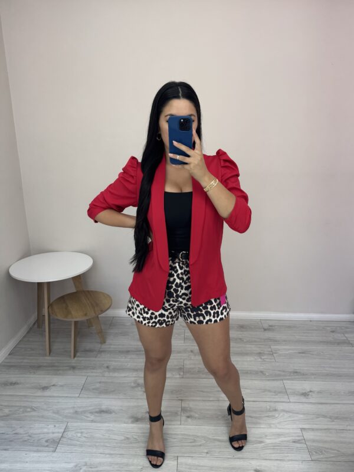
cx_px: 177
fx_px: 327
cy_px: 236
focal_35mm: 24
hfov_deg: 56.8
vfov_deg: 71.6
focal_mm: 6.76
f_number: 1.78
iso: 64
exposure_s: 1/227
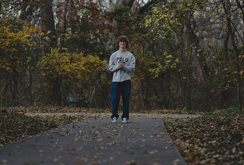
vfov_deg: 10.5
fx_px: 898
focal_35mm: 132
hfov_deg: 15.5
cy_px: 80
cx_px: 127
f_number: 3.2
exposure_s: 1/320
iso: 250
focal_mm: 126
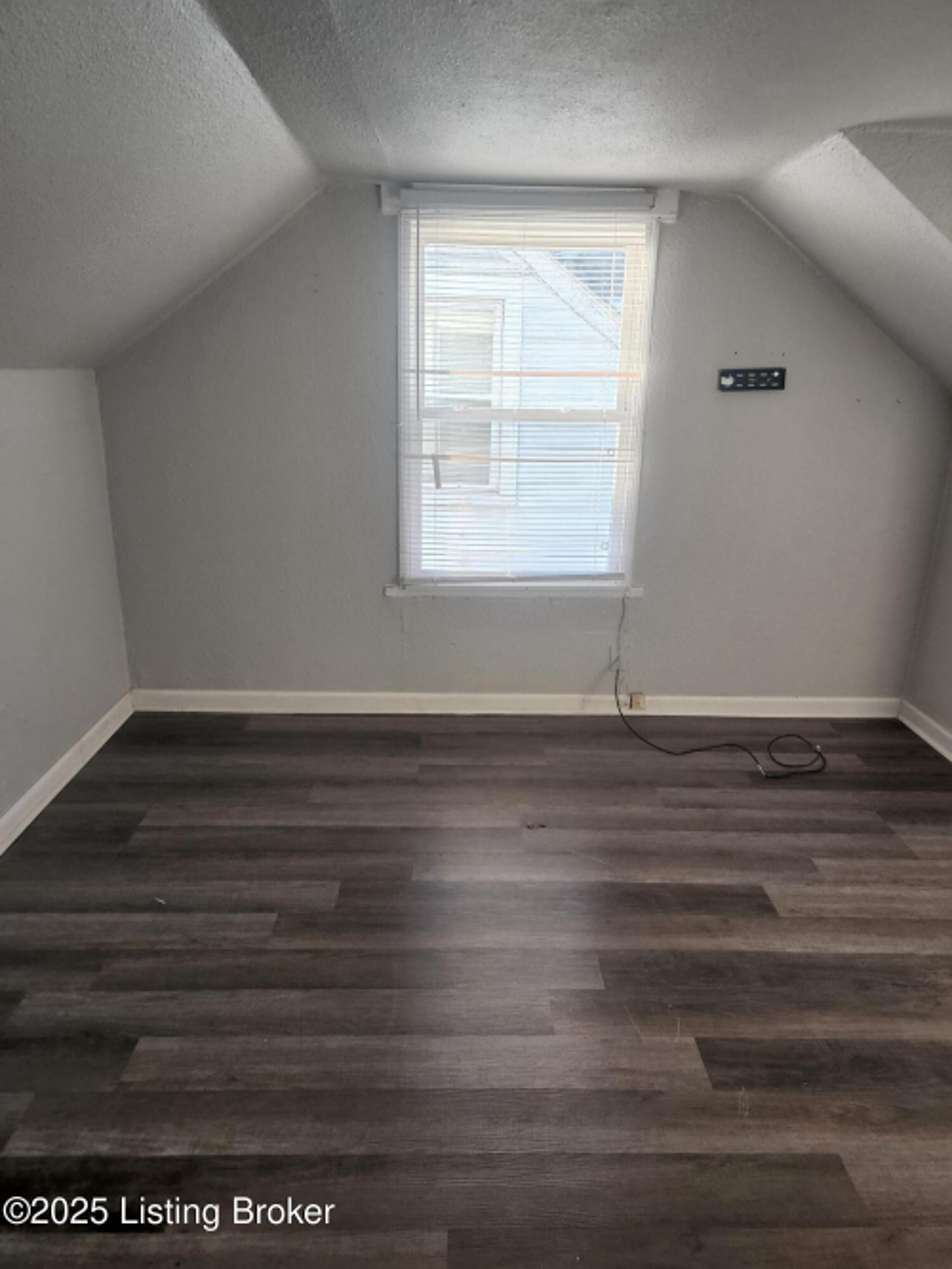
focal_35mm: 23
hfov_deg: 58.9
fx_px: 844
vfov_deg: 73.9
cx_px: 476
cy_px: 634
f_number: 1.8
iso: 125
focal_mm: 6.4
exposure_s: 1/180
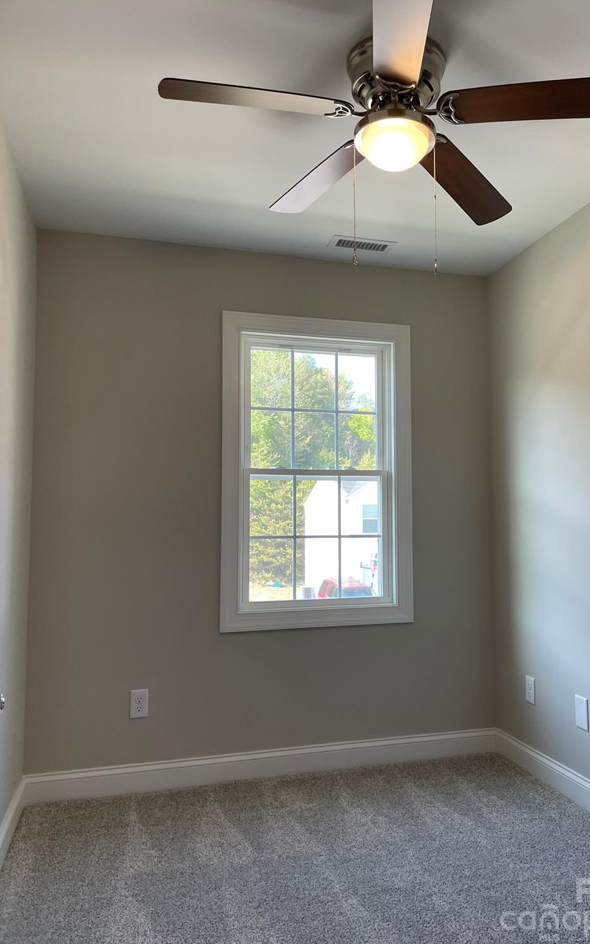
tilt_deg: +3.8
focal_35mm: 28
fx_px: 720
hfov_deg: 44.3
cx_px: 352
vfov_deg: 66.5
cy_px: 468
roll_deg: +0.8
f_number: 1.6
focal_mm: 4.2
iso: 100
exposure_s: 1/120
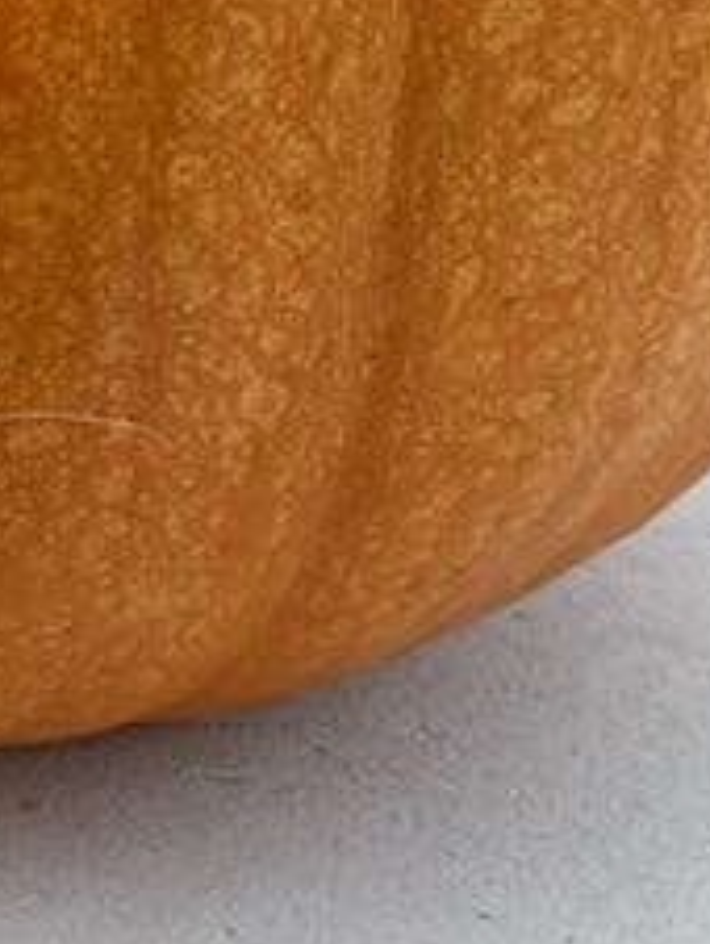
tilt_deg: -14.8
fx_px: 8571
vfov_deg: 6.1
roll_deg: -1.0
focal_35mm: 314
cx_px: -1032
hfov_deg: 4.6
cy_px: -1002
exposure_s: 1/122
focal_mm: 6
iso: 25
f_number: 2
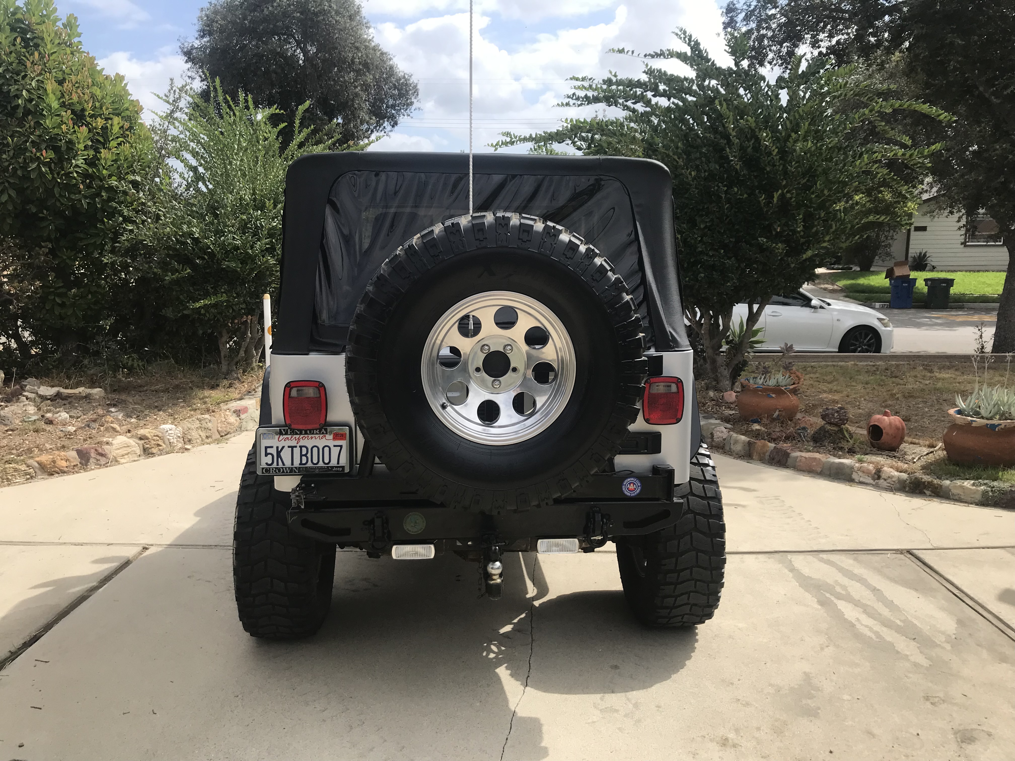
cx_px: 508
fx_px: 821
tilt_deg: -11.9
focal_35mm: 28
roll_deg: +0.3
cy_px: 380
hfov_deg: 63.4
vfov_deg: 49.7
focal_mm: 3.99
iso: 20
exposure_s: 1/1773
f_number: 1.8
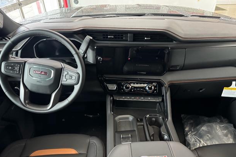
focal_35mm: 26
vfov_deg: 49.6
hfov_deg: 69.4
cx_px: 121
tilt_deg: -34.4
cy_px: 83
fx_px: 171
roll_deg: +0.5
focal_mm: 6.76
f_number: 1.78
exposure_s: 1/40
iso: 800
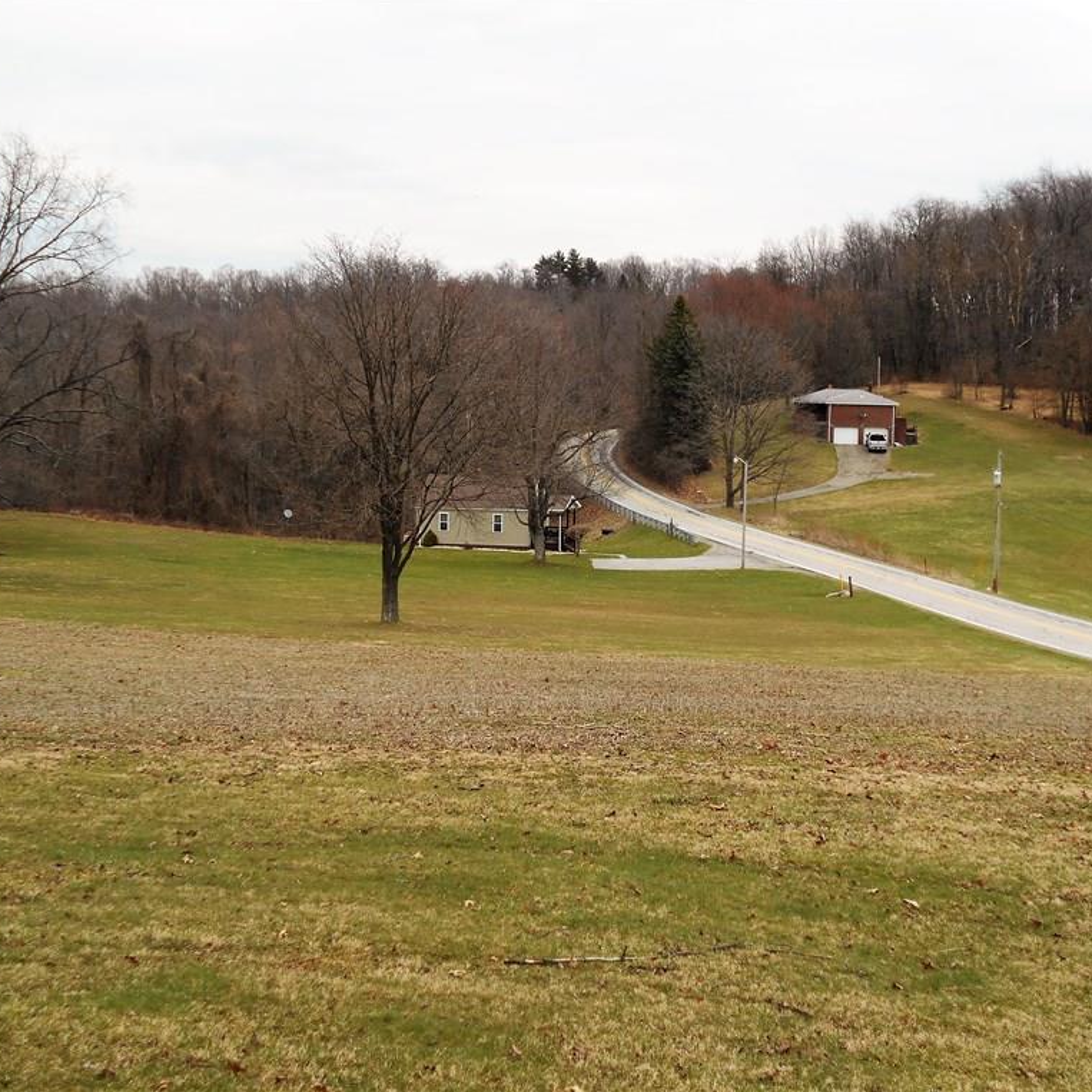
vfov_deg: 33.4
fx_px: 1820
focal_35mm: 51
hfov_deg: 33.3
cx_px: 620
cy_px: 544
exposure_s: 1/250
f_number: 4.2
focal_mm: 7.7
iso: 80
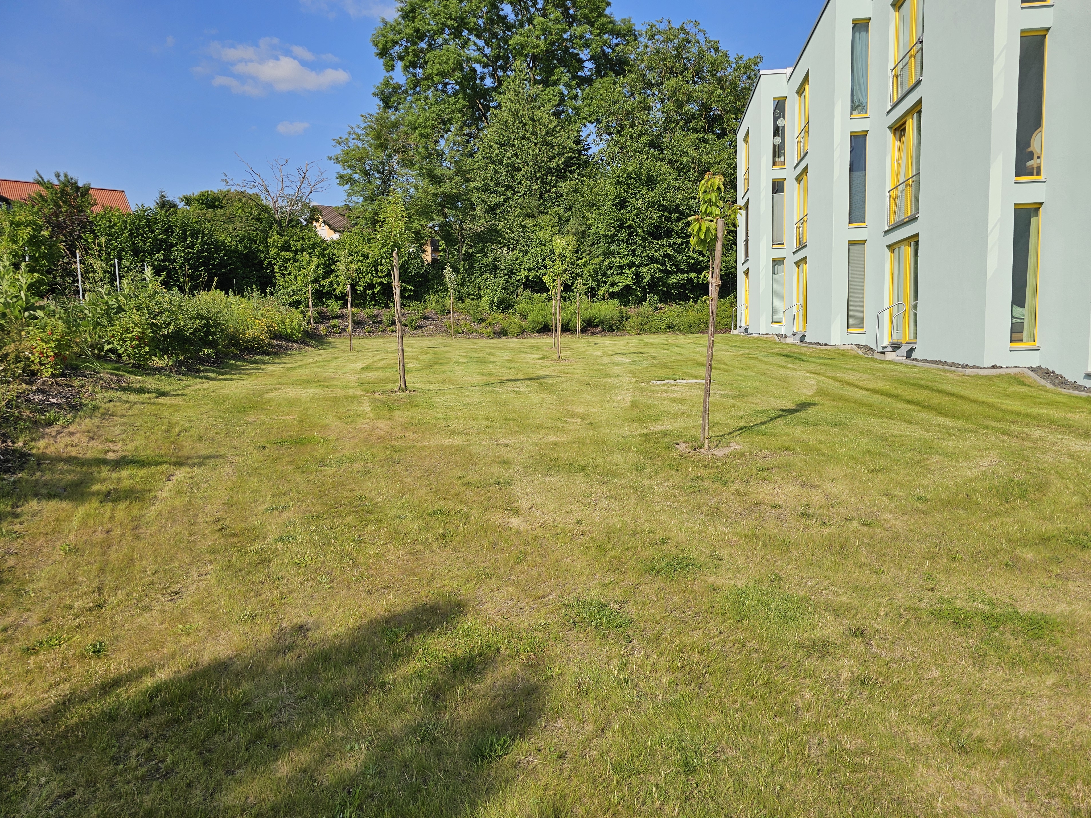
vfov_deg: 56.8
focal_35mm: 24
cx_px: 561
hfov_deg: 71.6
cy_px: 418
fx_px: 756
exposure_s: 1/1571
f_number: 1.7
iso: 12
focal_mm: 6.3
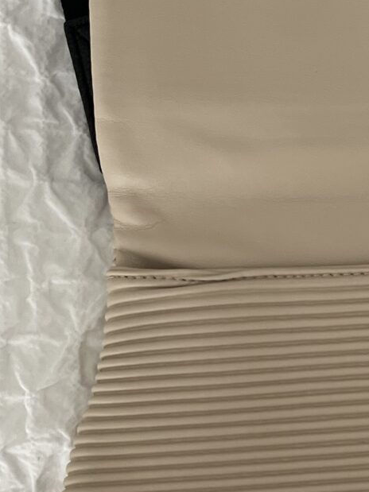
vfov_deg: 22.7
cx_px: 470
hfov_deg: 16.3
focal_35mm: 86
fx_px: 1223
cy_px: 186
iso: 125
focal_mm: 5.1
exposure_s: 1/102
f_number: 1.6
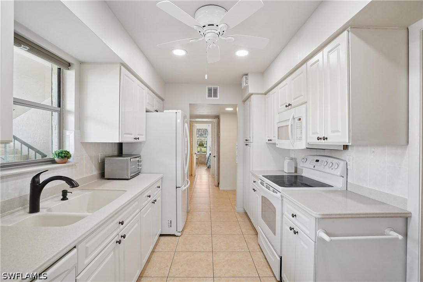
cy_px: 141
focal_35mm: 16
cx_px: 212
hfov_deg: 96.7
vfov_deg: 73.7
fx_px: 188
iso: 400
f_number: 8
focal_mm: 16
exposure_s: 1/8
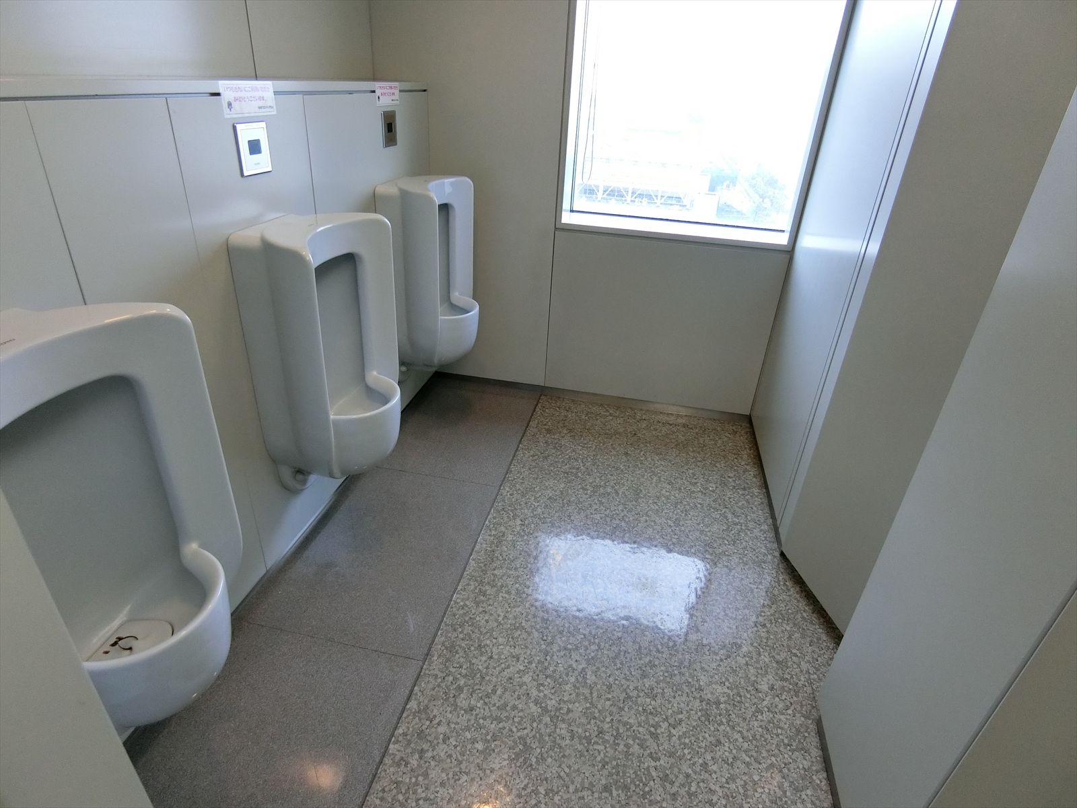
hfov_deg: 84.7
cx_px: 538
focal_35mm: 19
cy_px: 404
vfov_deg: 68.7
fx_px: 591
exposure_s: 1/125
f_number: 2.7
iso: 400
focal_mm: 4.06
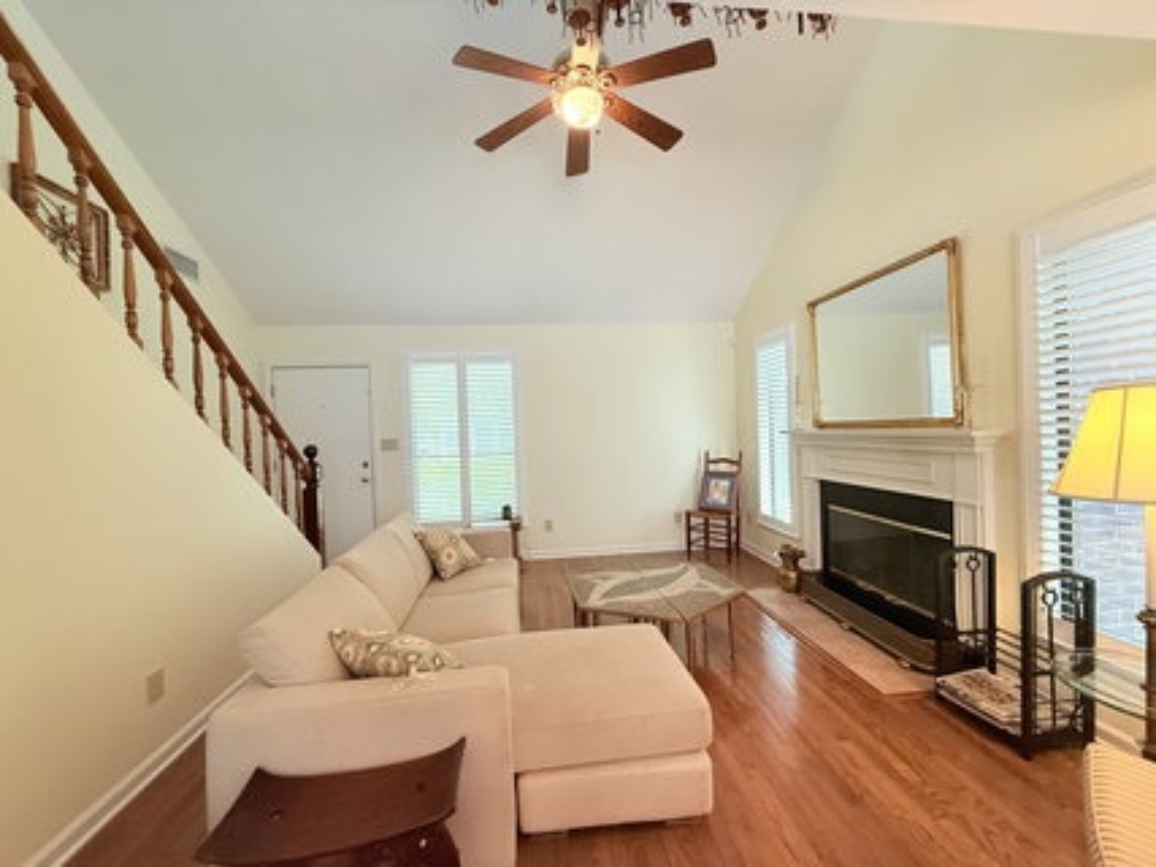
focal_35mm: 14
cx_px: 578
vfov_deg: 85.6
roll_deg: +1.6
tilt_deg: -0.5
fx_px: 467
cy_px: 434
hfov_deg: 102.1
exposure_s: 1/120
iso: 320
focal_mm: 2.22
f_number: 2.2
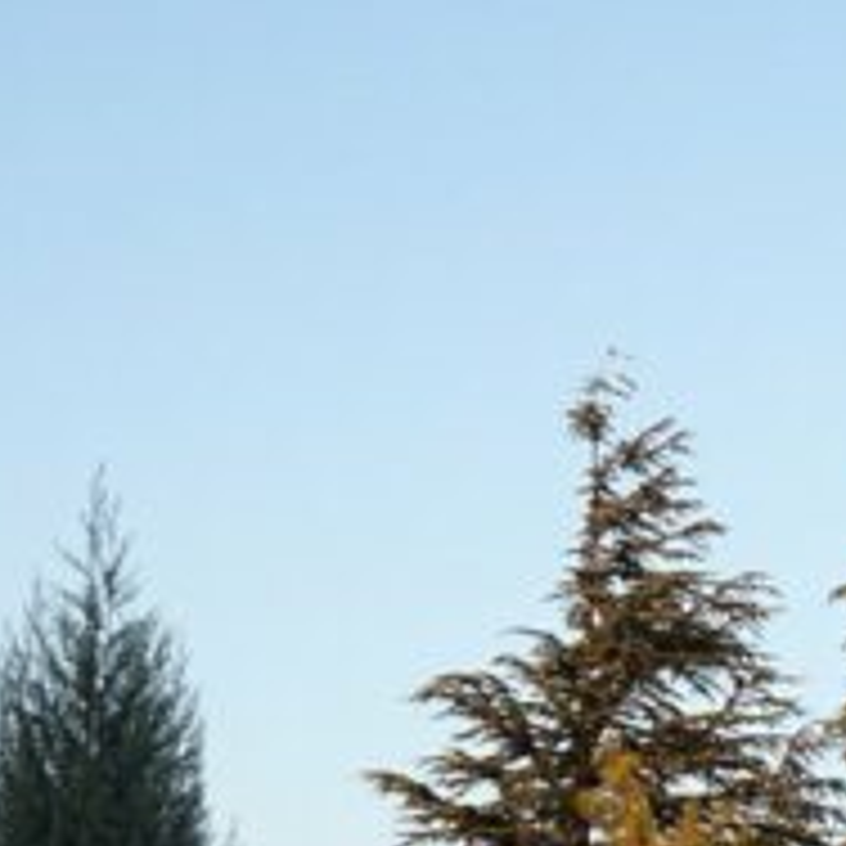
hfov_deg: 15.1
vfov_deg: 15.4
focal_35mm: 111
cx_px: 1058
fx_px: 3069
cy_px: 848
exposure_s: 1/125
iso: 100
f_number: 5.6
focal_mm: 24
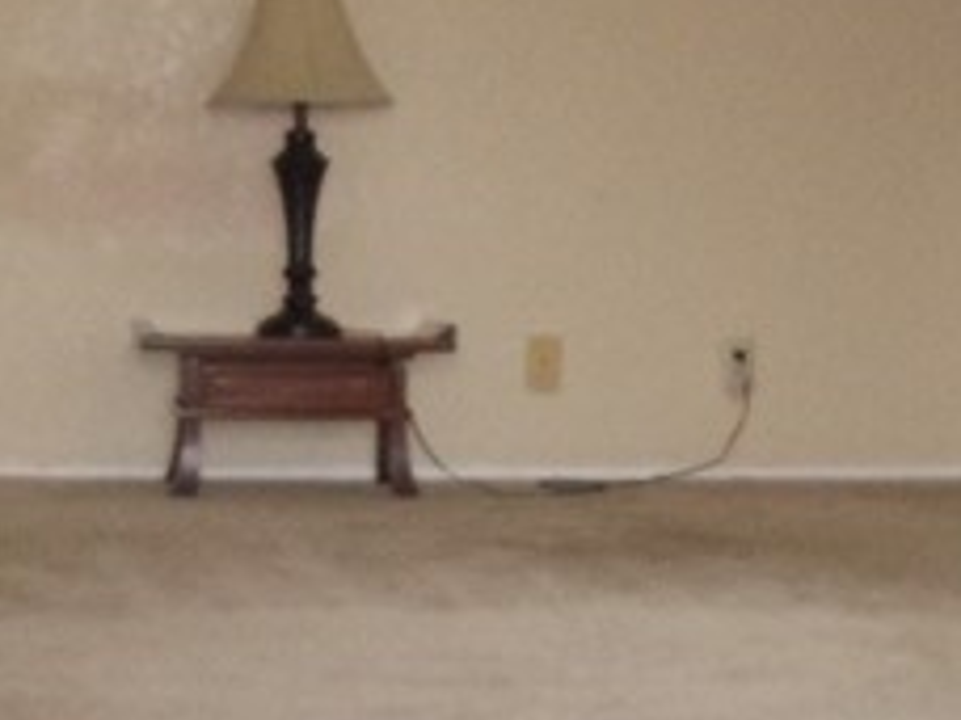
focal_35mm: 198
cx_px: 502
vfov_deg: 7.5
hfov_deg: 10.0
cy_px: 185
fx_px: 5497
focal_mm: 6
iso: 400
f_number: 3.5
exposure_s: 1/30
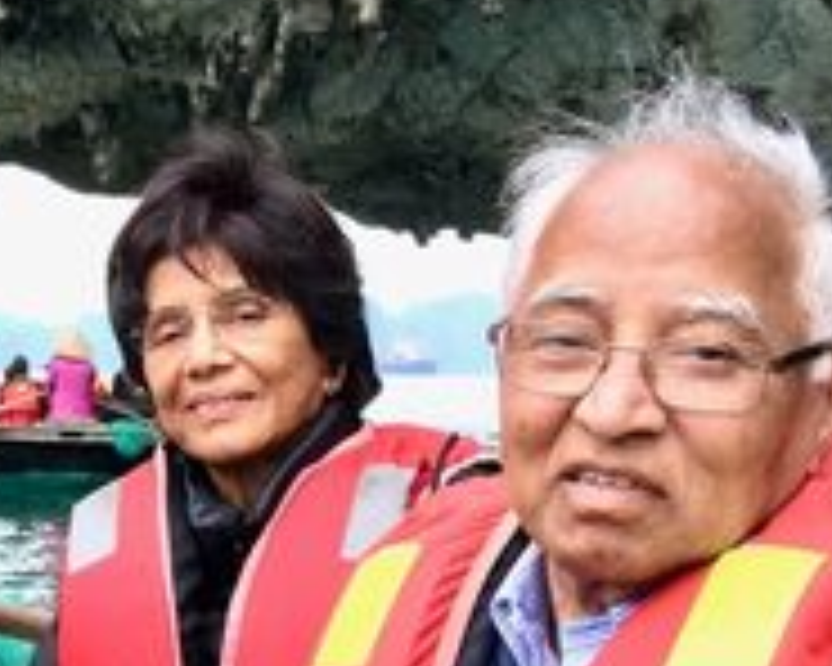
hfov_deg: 19.6
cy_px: 558
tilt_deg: -4.2
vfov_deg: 16.6
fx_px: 2265
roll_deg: -0.8
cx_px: -171
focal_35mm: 92
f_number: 2.2
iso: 40
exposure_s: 1/100
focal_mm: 4.15
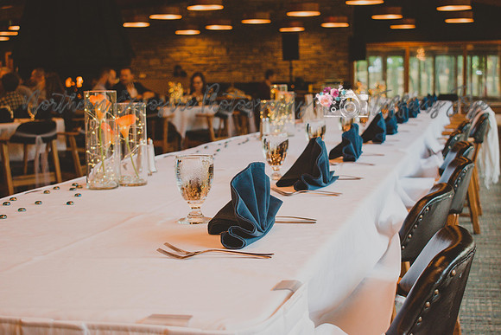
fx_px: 835
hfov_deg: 33.4
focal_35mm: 60
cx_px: 250
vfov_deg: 22.6
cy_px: 168
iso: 800
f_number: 5
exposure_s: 1/100
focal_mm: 40
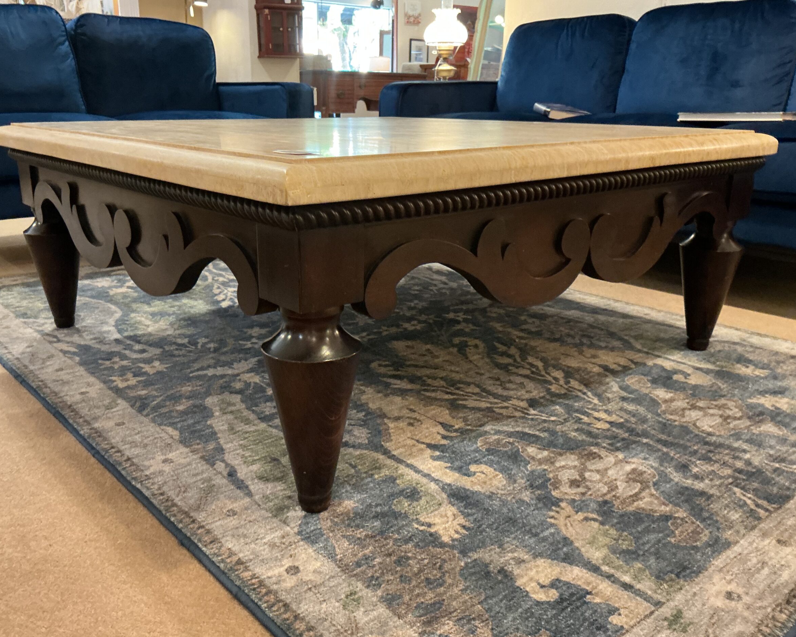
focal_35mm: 31
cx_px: 375
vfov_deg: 47.1
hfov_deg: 57.1
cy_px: 321
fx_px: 730
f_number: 1.8
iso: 320
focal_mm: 3
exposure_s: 1/40
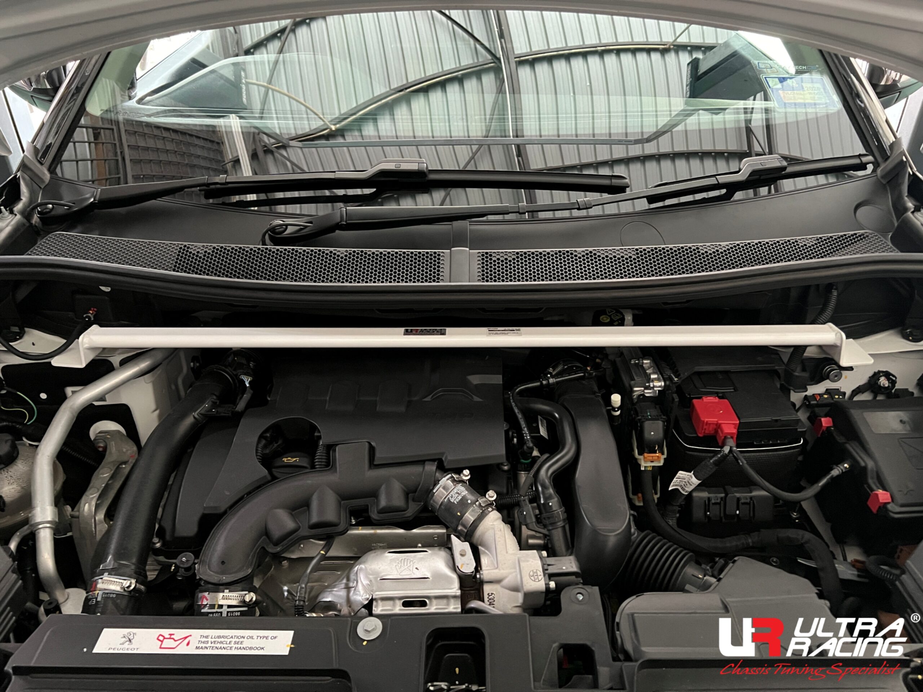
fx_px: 693
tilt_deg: -33.1
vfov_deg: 53.1
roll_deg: +0.8
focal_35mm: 26
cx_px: 462
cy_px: 346
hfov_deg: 67.3
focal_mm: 5.7
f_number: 1.5
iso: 640
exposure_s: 1/36
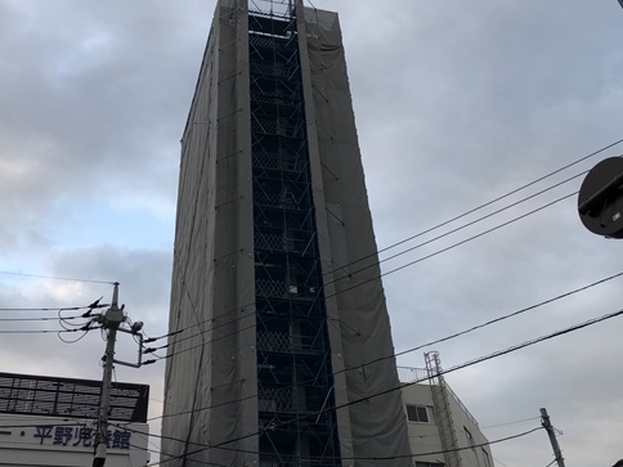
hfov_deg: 49.9
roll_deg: +0.4
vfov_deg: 38.3
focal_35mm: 37
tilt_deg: +42.4
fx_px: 666
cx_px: 257
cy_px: 162
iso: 20
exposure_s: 1/156
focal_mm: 3.99
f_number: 1.8
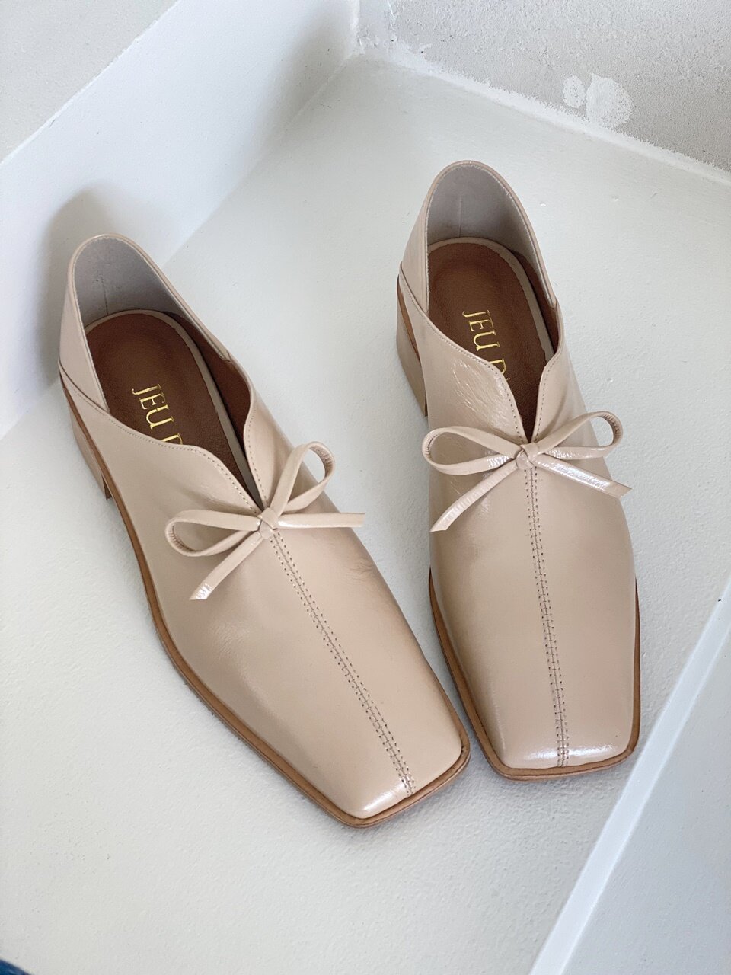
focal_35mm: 52
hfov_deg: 28.0
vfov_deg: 36.8
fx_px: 1464
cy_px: 488
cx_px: 366
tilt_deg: -52.6
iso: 200
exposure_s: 1/122
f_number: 2
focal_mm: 6
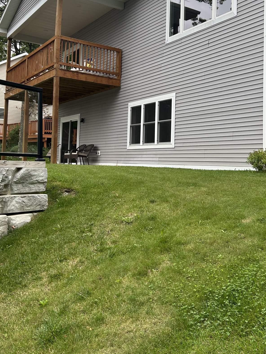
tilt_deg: +5.3
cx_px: 140
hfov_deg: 37.7
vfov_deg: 48.5
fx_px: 389
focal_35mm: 38
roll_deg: -2.5
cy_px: 133
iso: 40
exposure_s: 1/277
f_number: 1.5
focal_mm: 5.7
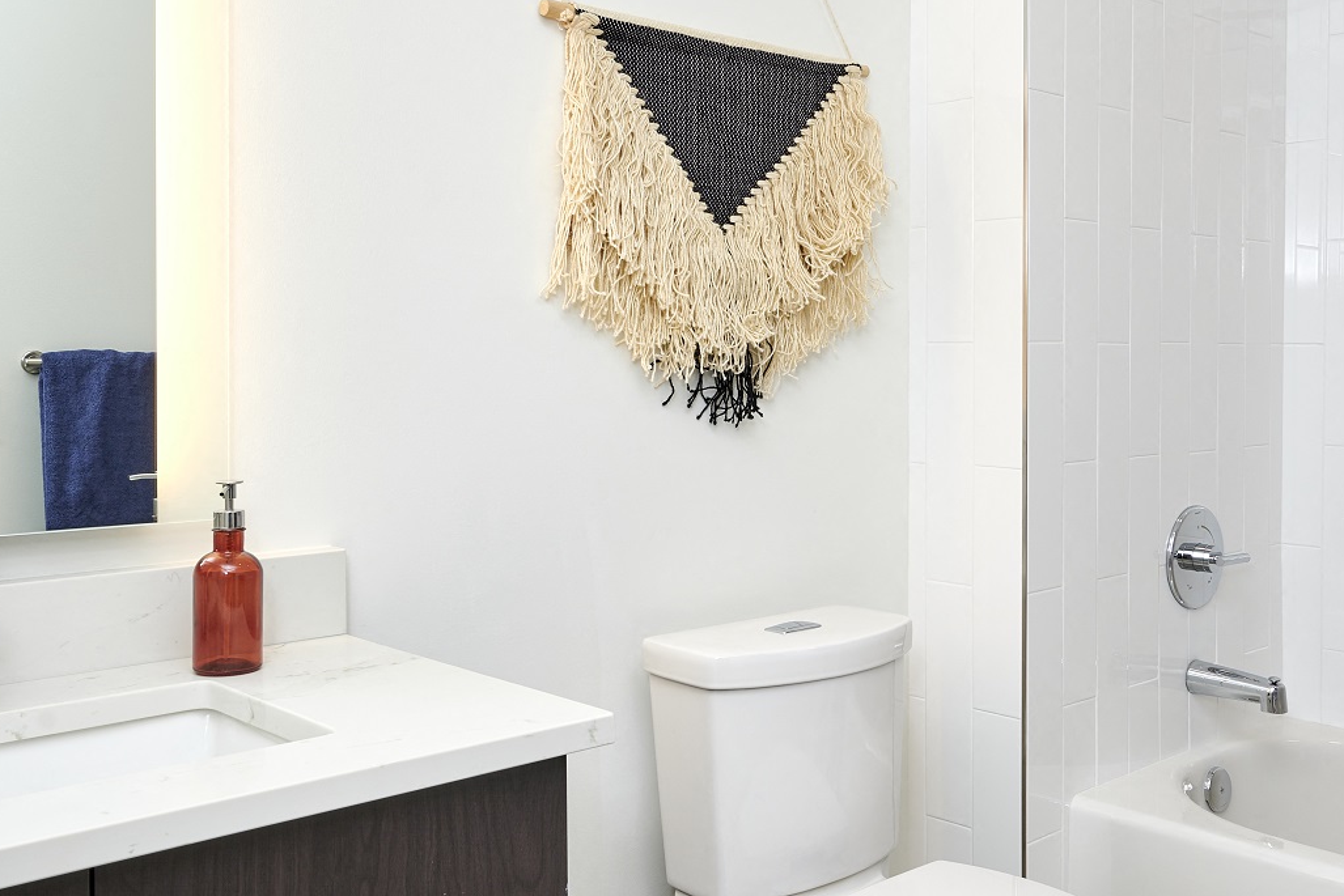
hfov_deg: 50.4
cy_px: 387
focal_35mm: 38
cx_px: 807
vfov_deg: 35.0
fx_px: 1418
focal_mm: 19.5
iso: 100
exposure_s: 1/40
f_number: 10
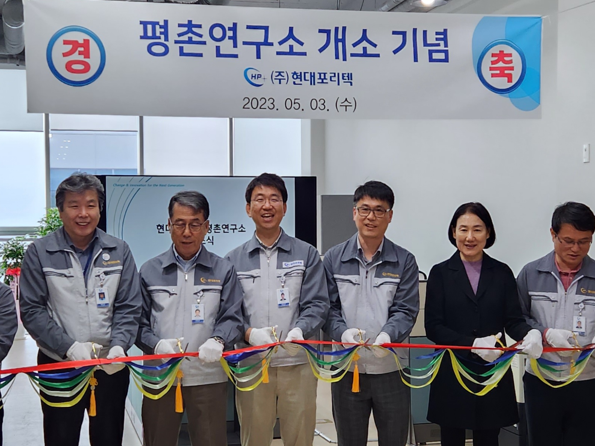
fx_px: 636
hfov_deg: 50.0
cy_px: 268
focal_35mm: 37
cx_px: 257
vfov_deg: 38.5
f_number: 1.8
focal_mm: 5.4
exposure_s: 1/120
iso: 200
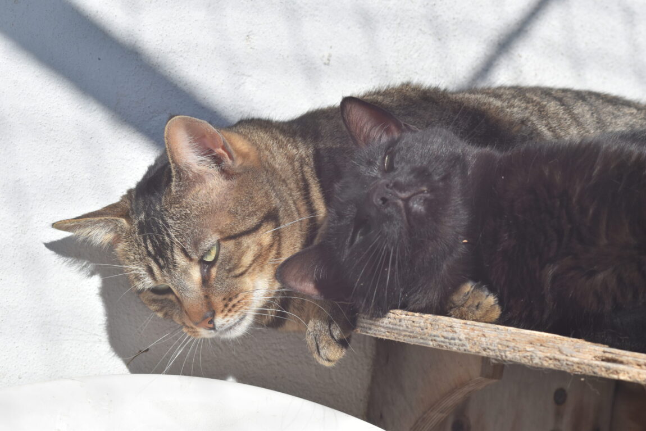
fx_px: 2288
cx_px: 323
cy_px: 216
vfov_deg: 10.8
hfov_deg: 16.1
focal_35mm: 128
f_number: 5.6
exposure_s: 1/1600
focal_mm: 85
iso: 400
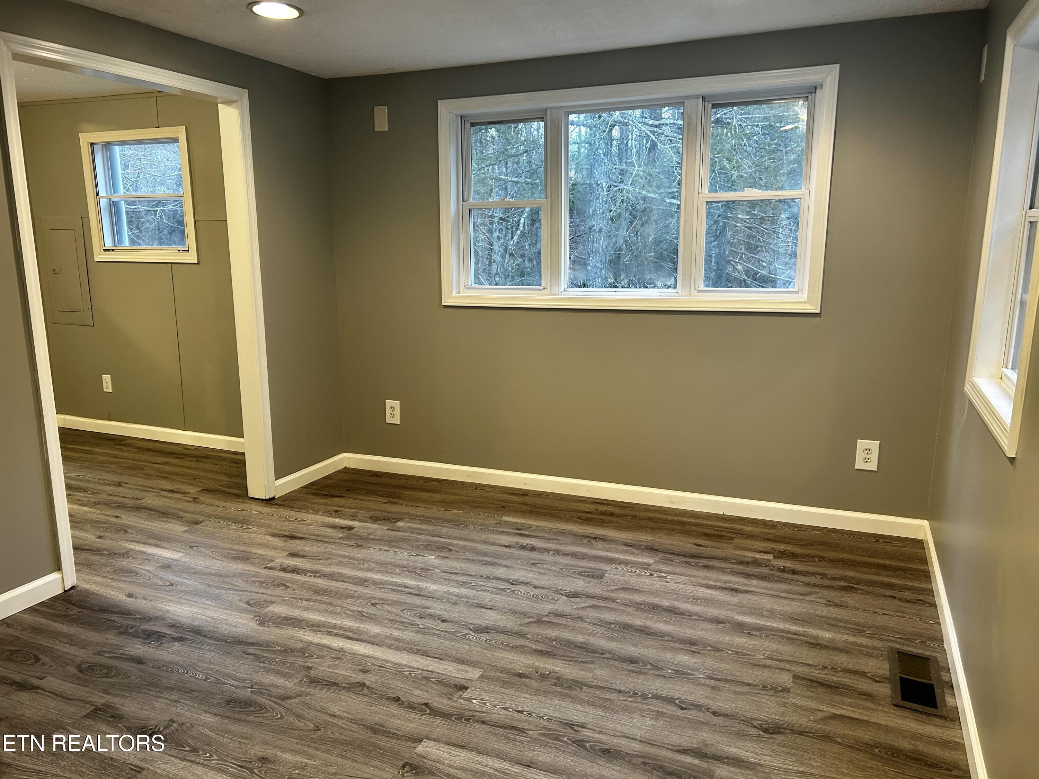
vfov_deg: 53.1
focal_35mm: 26
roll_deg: +0.0
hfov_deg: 67.3
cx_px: 520
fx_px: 780
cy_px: 390
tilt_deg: -11.9
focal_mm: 5.7
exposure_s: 1/60
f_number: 1.5
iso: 160
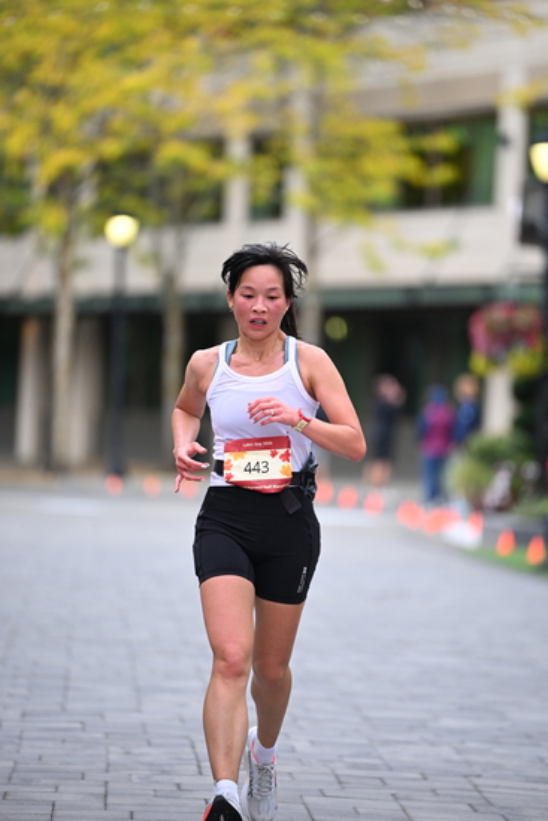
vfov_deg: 10.3
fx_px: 4563
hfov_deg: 6.9
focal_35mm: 200
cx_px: 274
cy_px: 410
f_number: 2.8
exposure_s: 1/1600
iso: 1000
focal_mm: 200
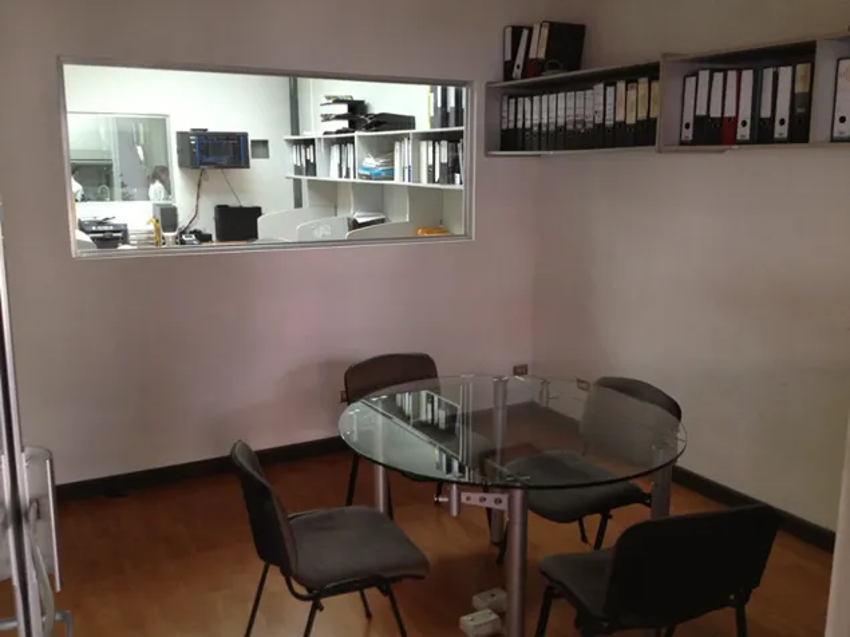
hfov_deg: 52.6
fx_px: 859
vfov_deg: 40.7
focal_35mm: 35
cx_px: 425
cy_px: 318
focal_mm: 4.28
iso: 125
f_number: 2.4
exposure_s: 1/20
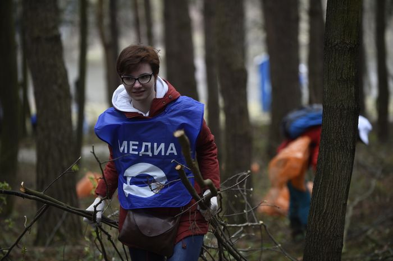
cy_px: 130
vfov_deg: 10.2
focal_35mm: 135
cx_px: 196
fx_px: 1473
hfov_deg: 15.2
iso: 400
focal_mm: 135
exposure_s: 1/640
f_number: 2.8
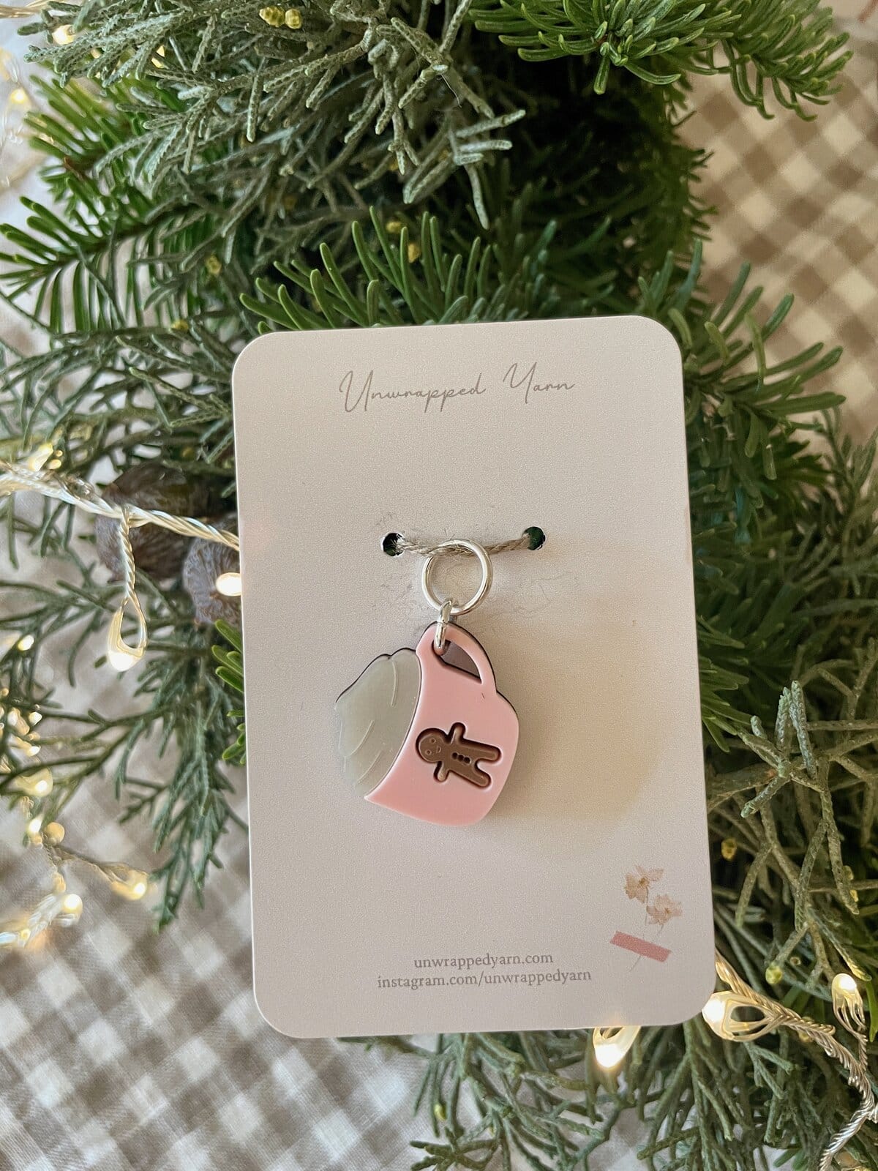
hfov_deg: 53.1
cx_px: 439
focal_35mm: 26
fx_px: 879
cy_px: 586
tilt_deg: -84.8
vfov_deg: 67.3
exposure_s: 1/60
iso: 200
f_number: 1.6
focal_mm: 4.2
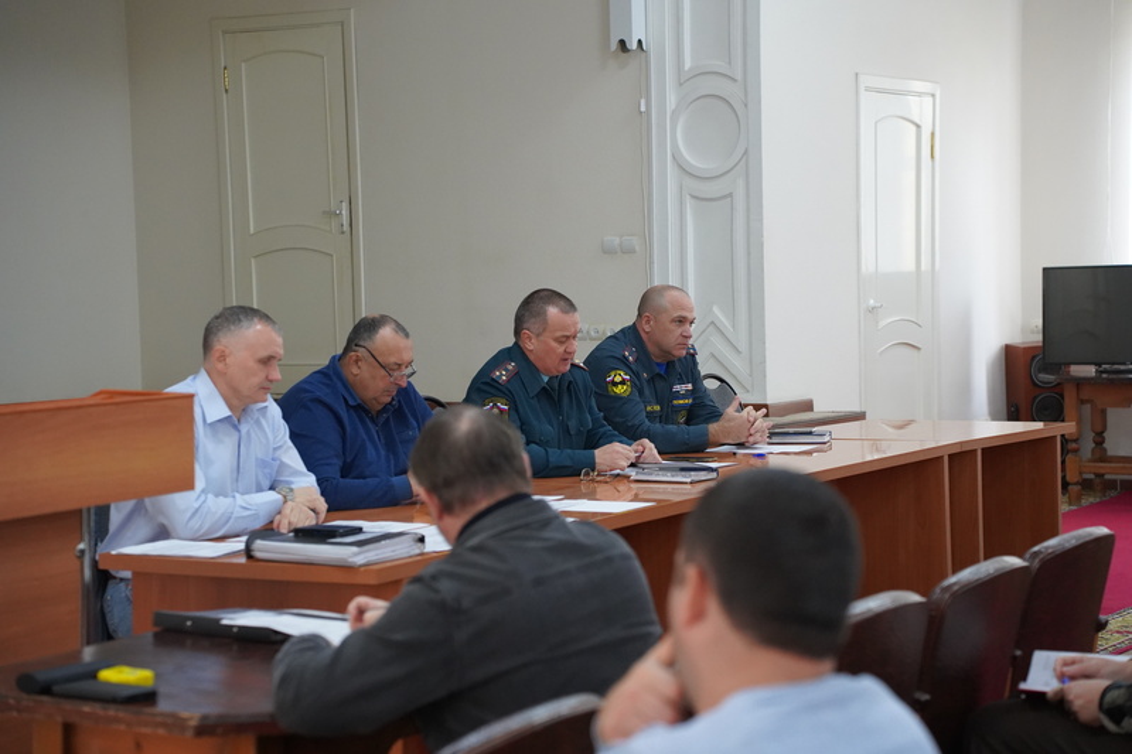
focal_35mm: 72
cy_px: 377
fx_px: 2263
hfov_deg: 28.1
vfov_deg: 18.9
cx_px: 566
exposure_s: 1/160
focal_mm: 72
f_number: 4
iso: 6400
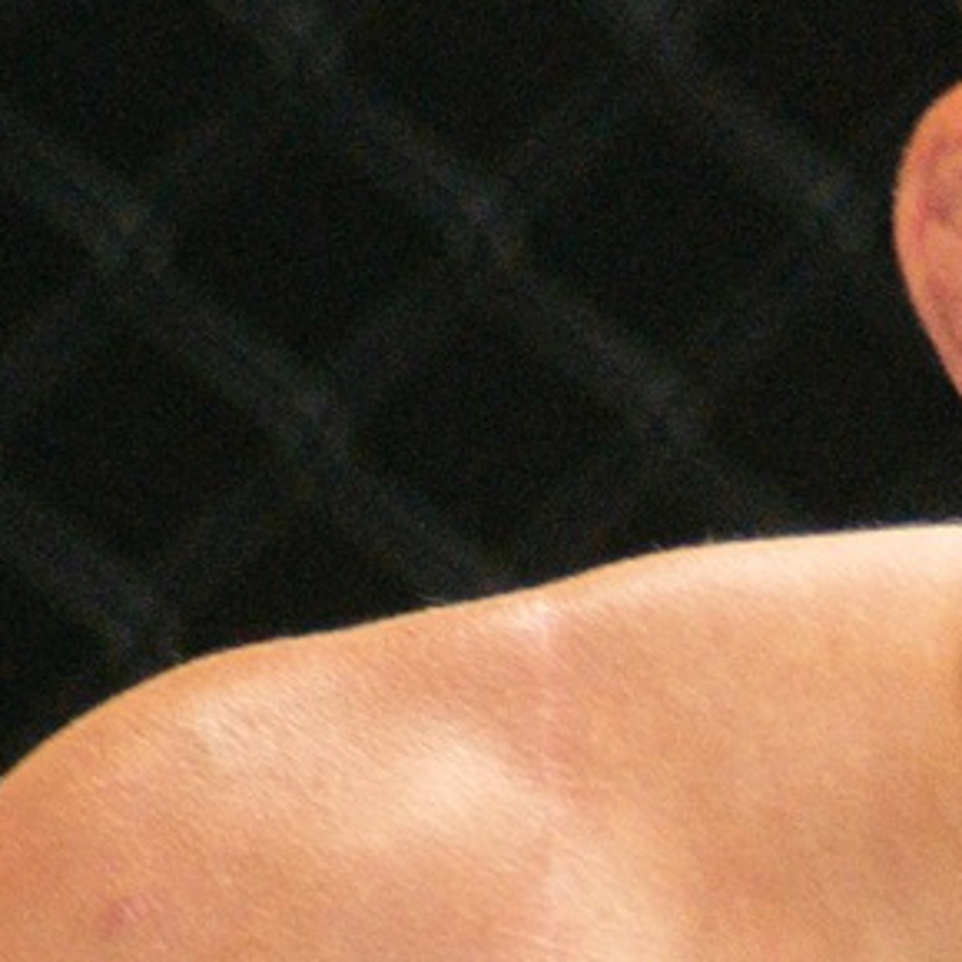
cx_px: 1747
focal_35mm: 1068
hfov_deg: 1.6
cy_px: 1567
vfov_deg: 1.6
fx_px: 33580
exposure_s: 1/640
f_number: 4
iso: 1400
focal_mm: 135
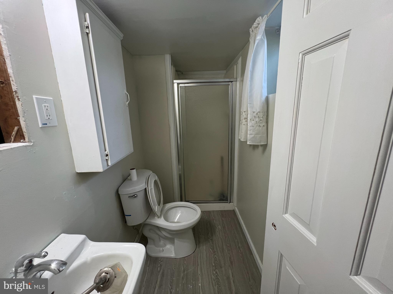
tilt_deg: -12.2
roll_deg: +1.6
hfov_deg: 106.2
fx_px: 148
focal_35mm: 13
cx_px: 196
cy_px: 147
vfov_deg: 89.9
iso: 160
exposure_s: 1/60
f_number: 1.8
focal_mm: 1.57
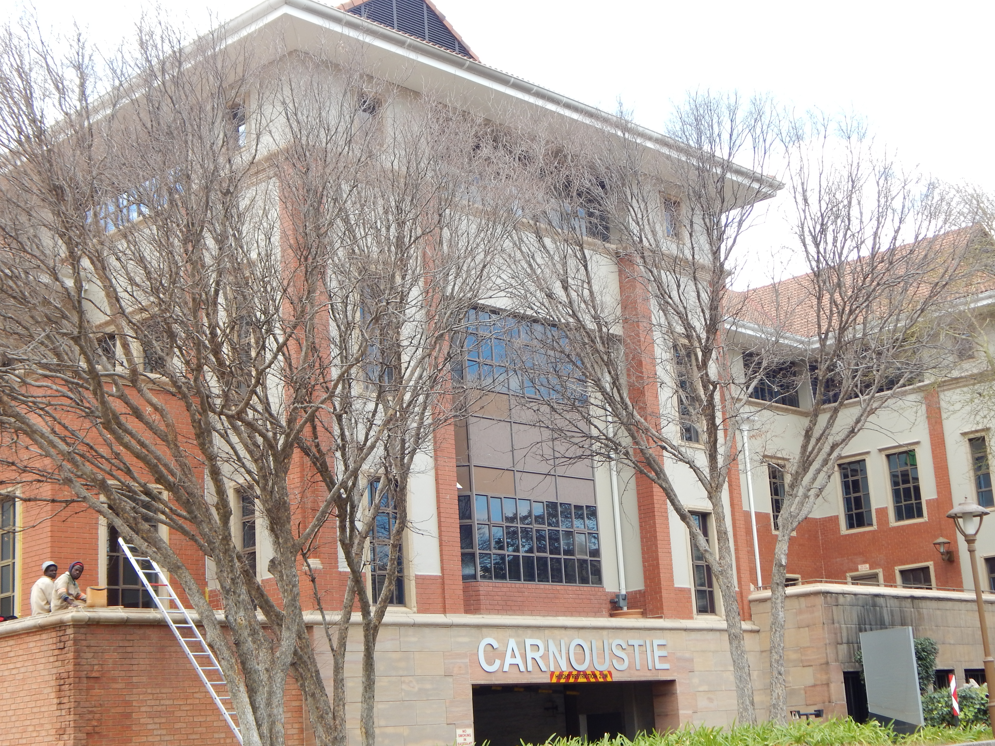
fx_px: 1552
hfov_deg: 35.5
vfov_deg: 27.0
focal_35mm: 54
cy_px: 373
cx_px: 498
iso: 125
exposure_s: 1/125
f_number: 3.8
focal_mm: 9.7
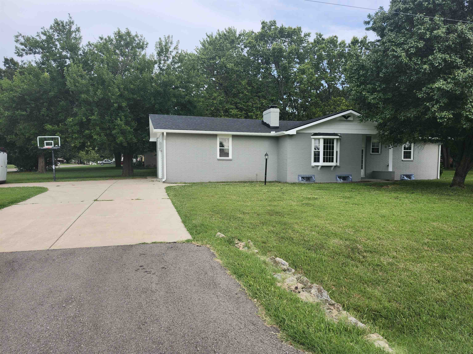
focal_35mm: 23
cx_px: 236
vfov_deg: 58.9
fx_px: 314
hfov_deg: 73.9
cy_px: 177
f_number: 1.8
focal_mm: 5.54
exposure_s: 1/740
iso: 25
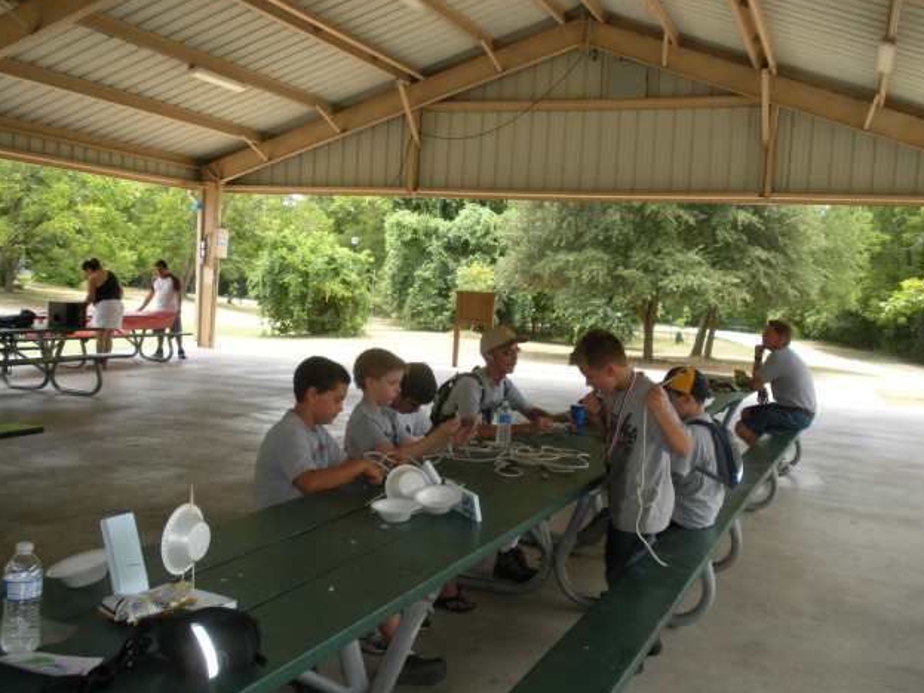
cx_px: 470
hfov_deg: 50.1
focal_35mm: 37
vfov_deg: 38.7
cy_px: 341
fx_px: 987
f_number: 3.5
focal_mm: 6.3
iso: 88
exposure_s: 1/150
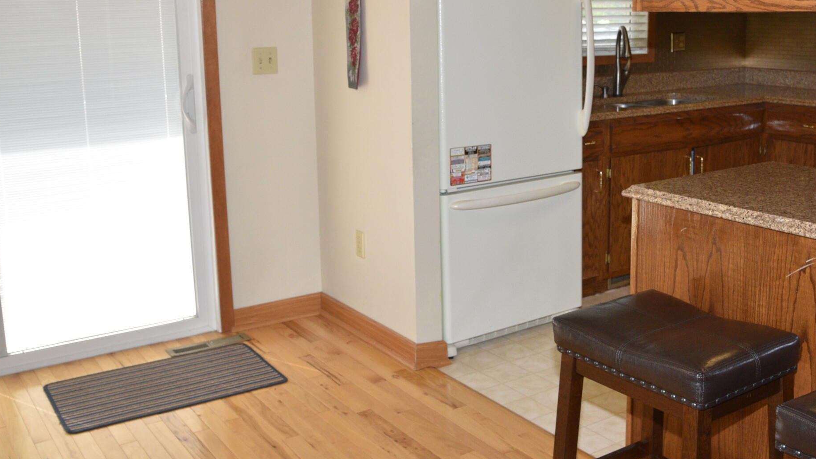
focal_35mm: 41
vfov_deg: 28.8
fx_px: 887
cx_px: 489
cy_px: 159
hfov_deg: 49.1
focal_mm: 24
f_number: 7.1
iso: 1000
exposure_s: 1/160
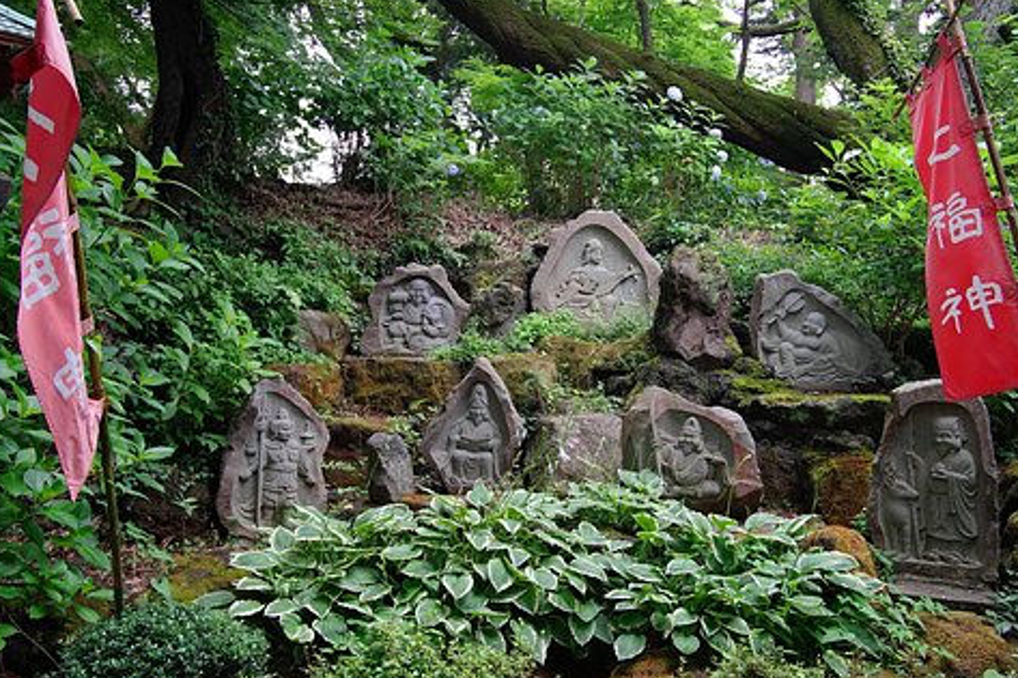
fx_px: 735
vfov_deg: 49.5
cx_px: 540
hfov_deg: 69.3
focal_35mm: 26
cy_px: 324
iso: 1000
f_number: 6.3
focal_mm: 24
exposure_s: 1/200
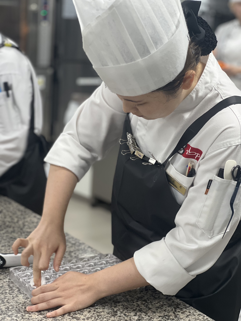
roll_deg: -3.5
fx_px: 715
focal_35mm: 77
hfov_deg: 19.1
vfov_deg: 25.3
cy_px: 160
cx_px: 120
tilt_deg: -11.6
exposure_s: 1/60
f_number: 2.8
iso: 160
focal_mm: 9
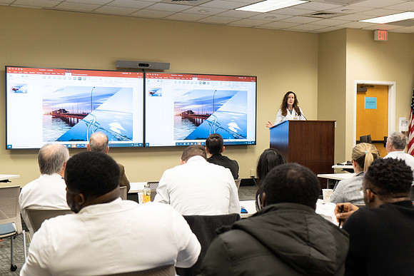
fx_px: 598
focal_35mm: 52
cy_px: 138
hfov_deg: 38.2
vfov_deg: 26.0
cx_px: 207
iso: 1000
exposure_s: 1/160
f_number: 4.5
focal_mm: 52
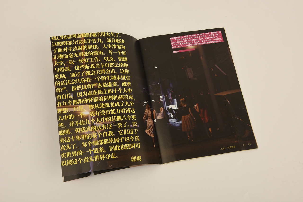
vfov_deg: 31.9
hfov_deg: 46.4
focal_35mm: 42
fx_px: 353
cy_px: 101
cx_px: 152
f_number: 18
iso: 64
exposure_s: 1/160
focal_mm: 42
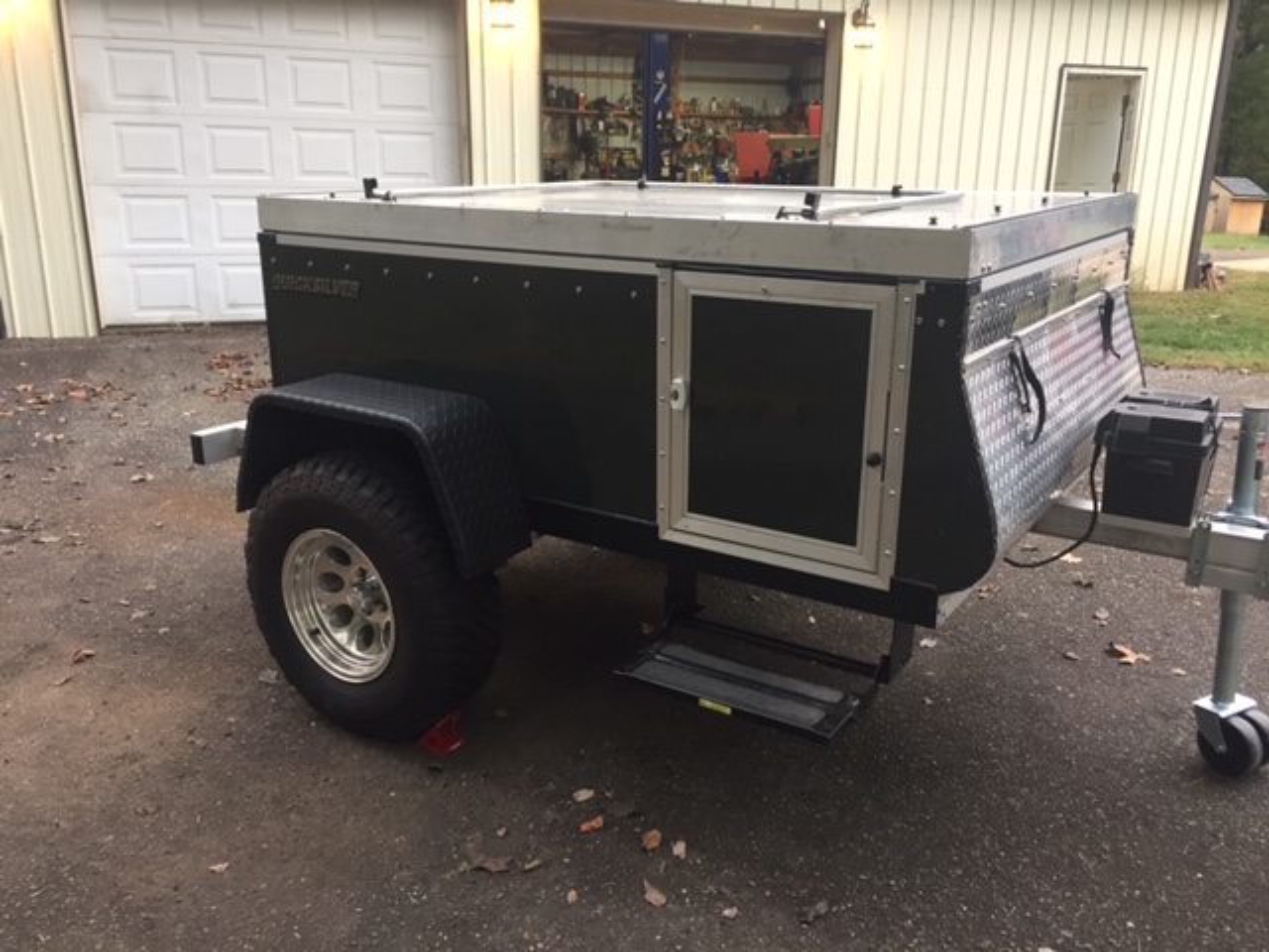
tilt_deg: -16.2
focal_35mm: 29
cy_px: 476
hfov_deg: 61.7
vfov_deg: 48.2
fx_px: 1063
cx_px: 634
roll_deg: -1.9
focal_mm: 4.15
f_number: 2.2
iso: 80
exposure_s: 1/30
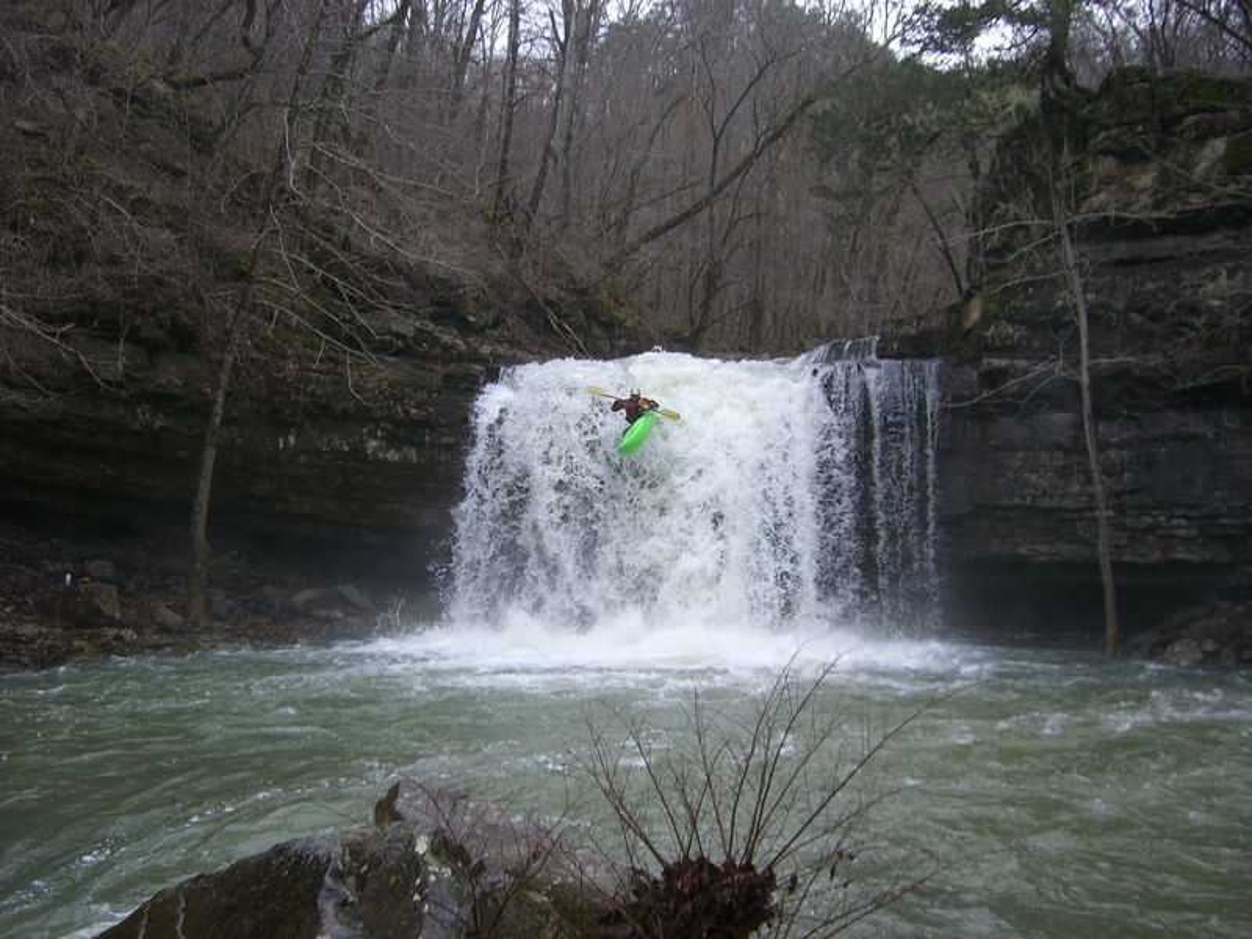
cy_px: 470
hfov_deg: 49.0
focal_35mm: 38
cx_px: 626
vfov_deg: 37.7
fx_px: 1374
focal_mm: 6.2
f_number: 2.7
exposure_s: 1/160
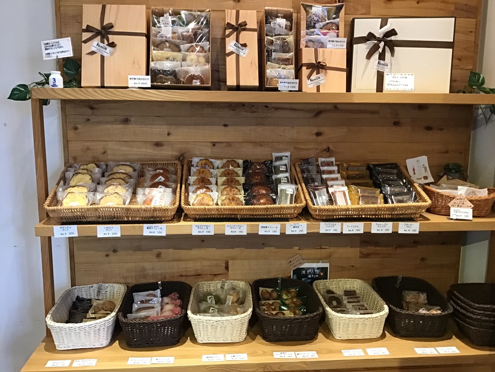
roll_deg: -1.9
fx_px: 443
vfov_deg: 45.4
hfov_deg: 58.4
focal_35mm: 31
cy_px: 186
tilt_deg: -10.3
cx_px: 248
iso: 160
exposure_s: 1/30
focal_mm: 3.3
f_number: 2.4
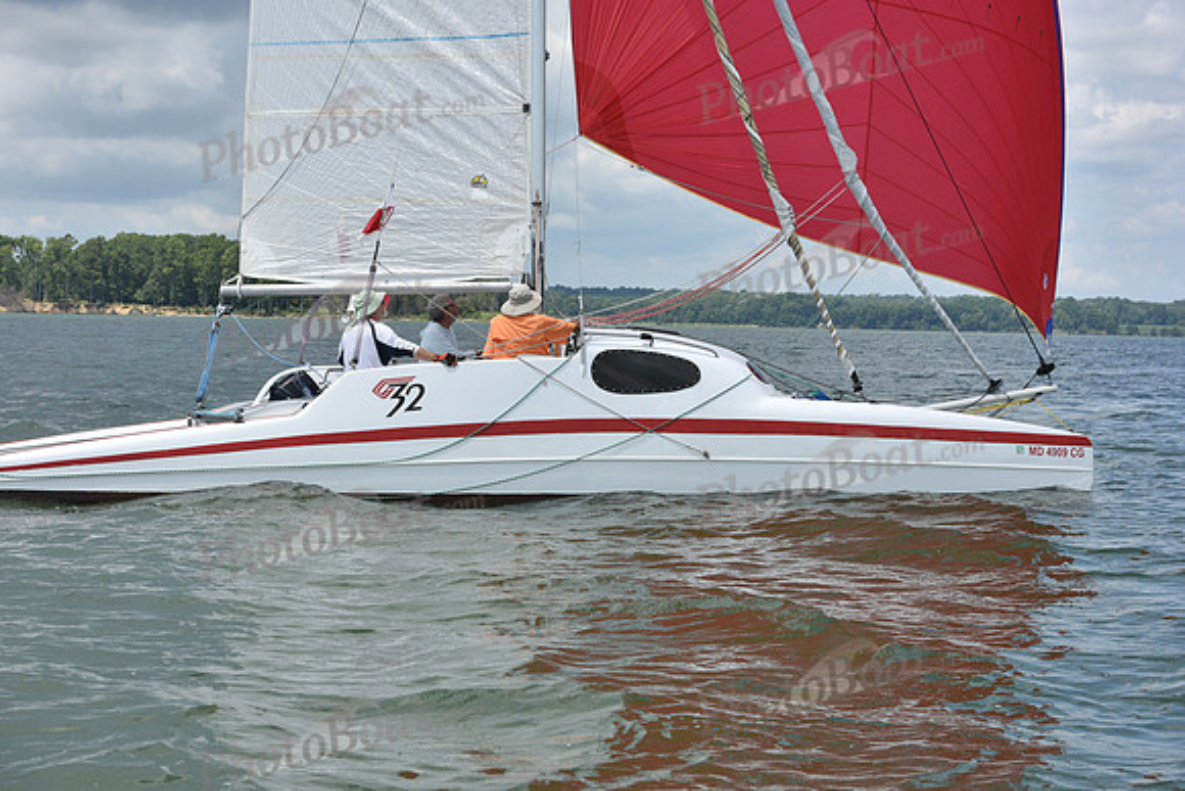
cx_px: 592
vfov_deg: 19.5
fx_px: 2305
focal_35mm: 70
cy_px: 396
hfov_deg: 28.8
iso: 320
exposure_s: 1/1000
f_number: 9
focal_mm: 70
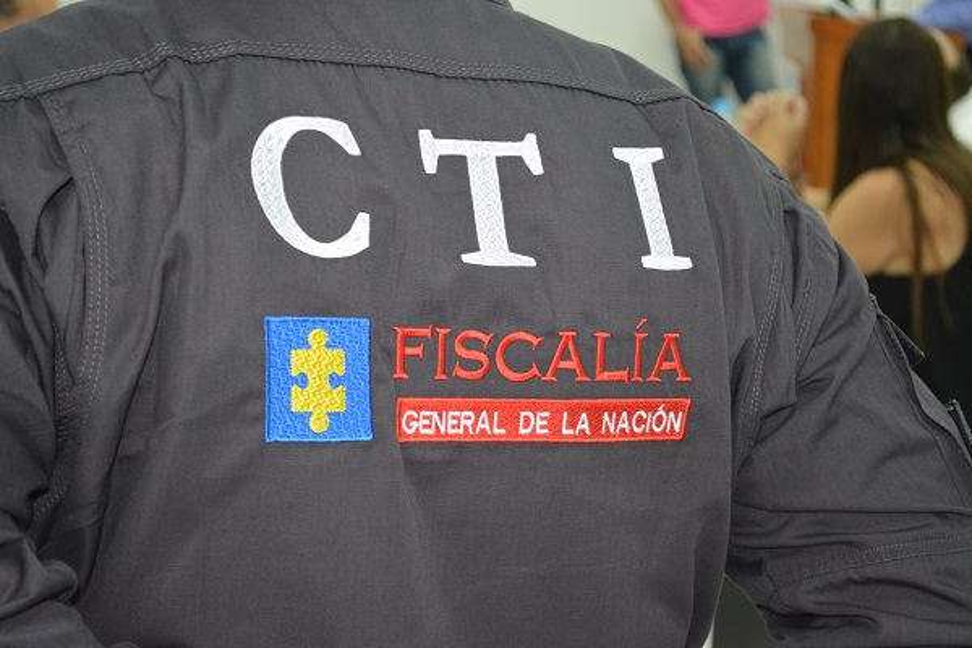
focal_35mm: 82
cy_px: 324
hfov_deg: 24.6
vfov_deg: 16.6
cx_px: 486
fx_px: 2227
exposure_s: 1/60
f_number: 5.6
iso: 1600
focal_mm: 55
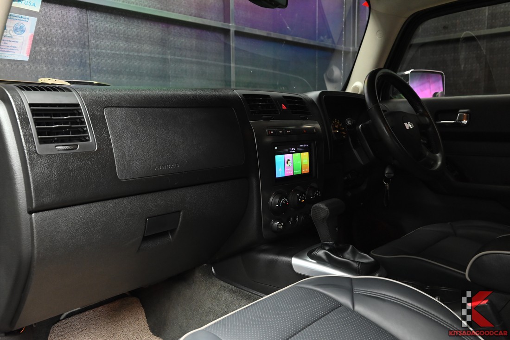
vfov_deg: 43.6
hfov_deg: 61.9
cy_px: 170
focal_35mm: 30
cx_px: 255
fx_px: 425
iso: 3200
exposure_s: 1/30
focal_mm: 30
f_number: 6.7
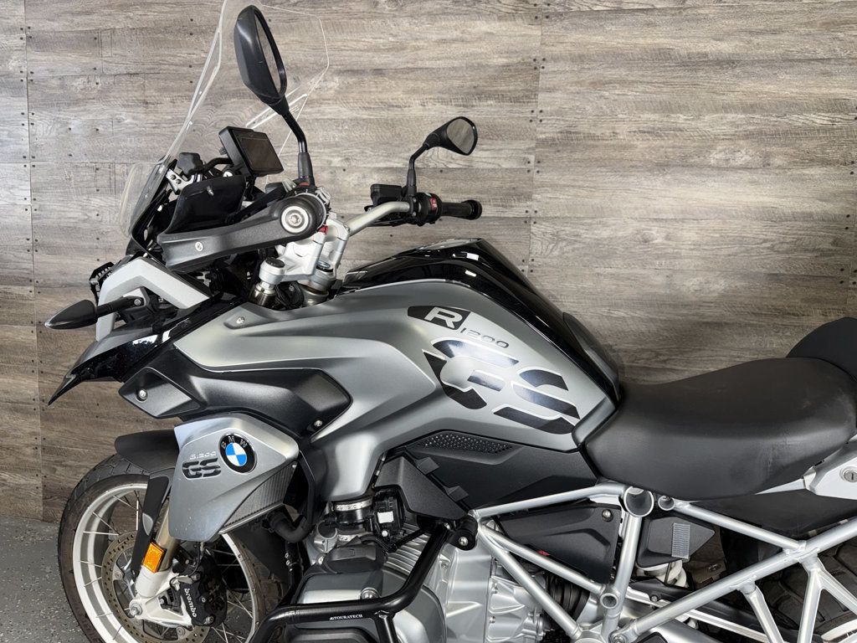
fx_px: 594
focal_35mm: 24
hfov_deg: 71.6
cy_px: 322
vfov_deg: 56.8
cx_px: 428
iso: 64
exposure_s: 1/27
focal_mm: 6.76
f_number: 1.78
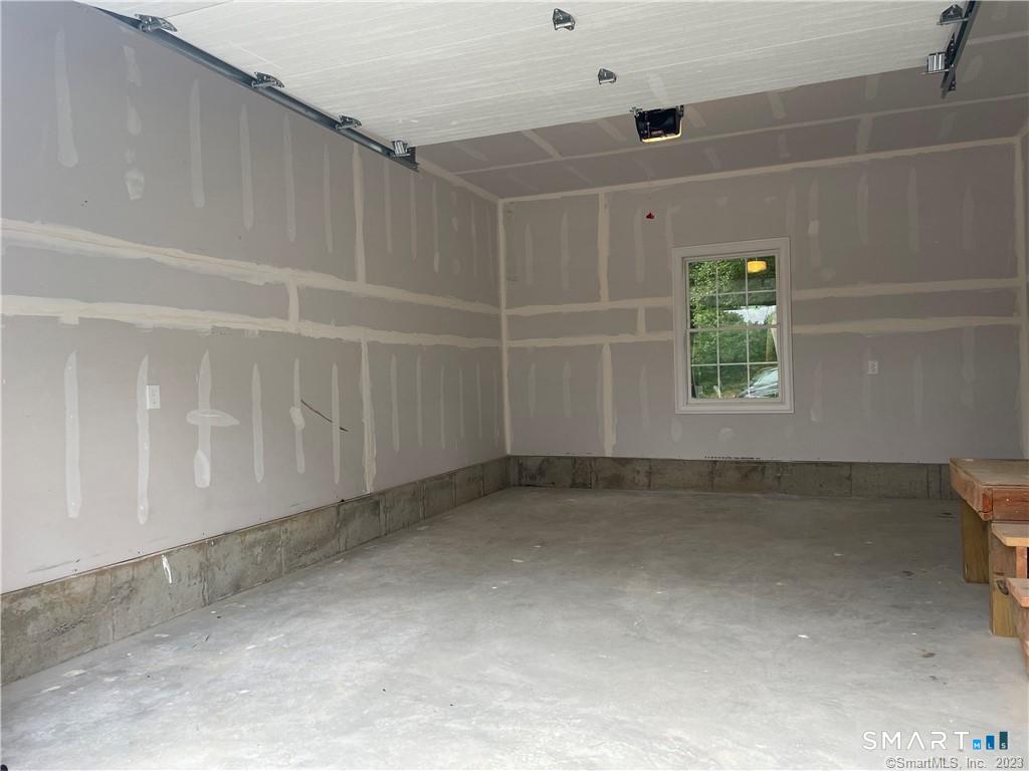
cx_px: 514
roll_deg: +2.3
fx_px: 773
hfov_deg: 67.3
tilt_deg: -0.2
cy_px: 386
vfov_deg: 53.1
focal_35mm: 26
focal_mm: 4.2
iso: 64
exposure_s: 1/121
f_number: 1.6
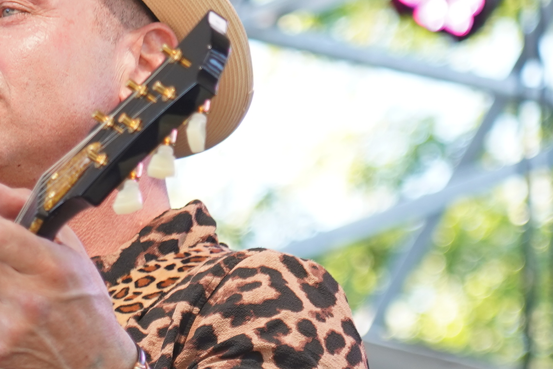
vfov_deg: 3.1
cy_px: 332
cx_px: 88
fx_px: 6820
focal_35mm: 444
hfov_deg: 4.6
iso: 250
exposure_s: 1/125
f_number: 4
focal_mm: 105
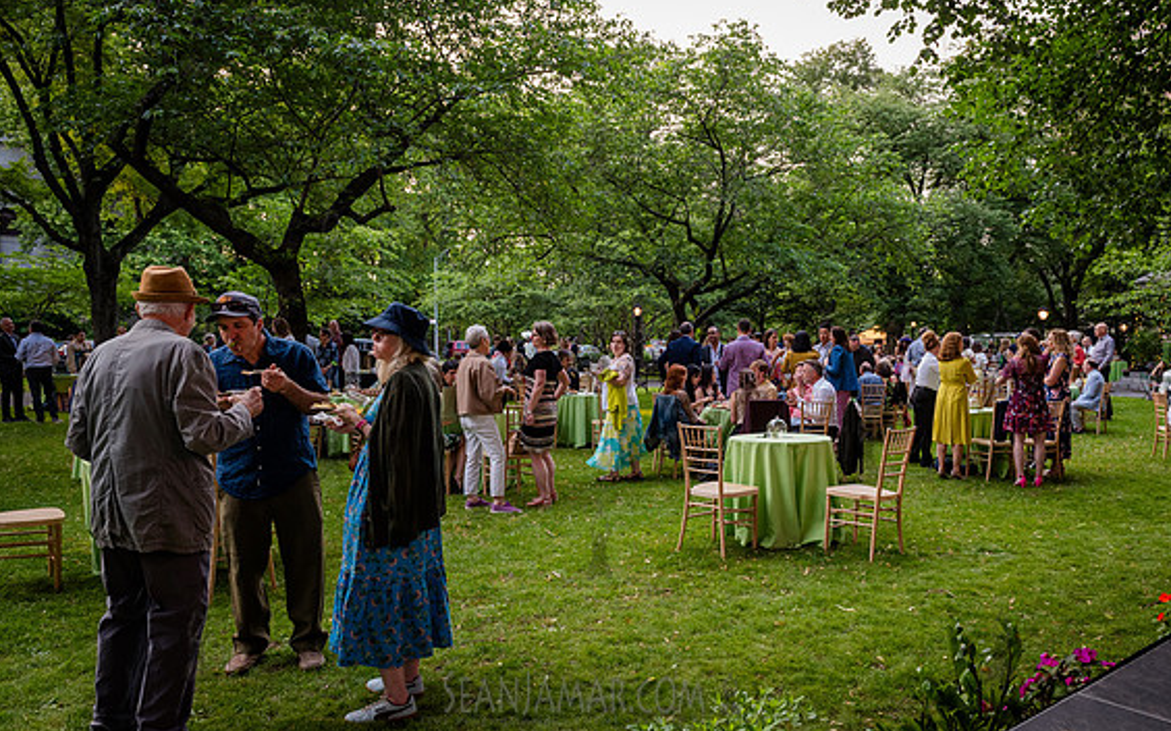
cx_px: 650
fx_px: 893
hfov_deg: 66.3
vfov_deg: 44.5
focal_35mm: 28
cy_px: 387
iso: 1000
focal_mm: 24
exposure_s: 1/160
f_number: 5
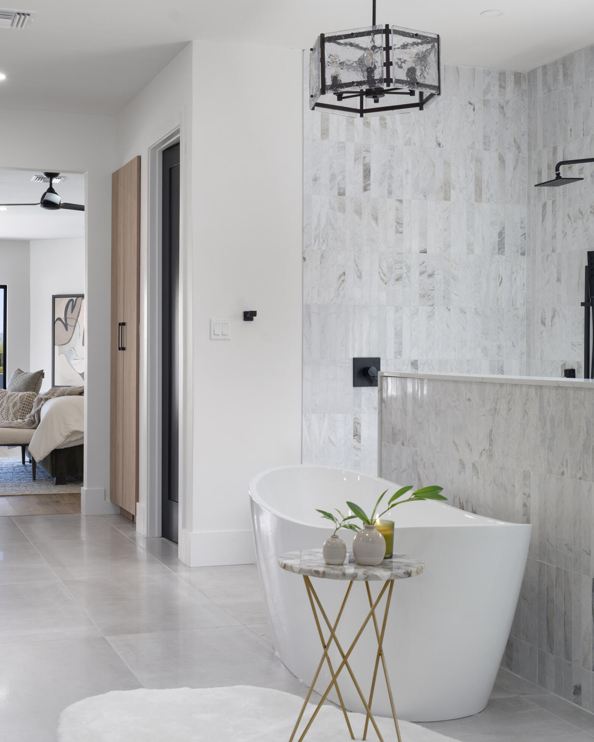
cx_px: 253
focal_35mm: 50
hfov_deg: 30.2
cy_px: 371
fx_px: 1099
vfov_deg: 37.3
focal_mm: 35
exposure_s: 1/6
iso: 400
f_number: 8
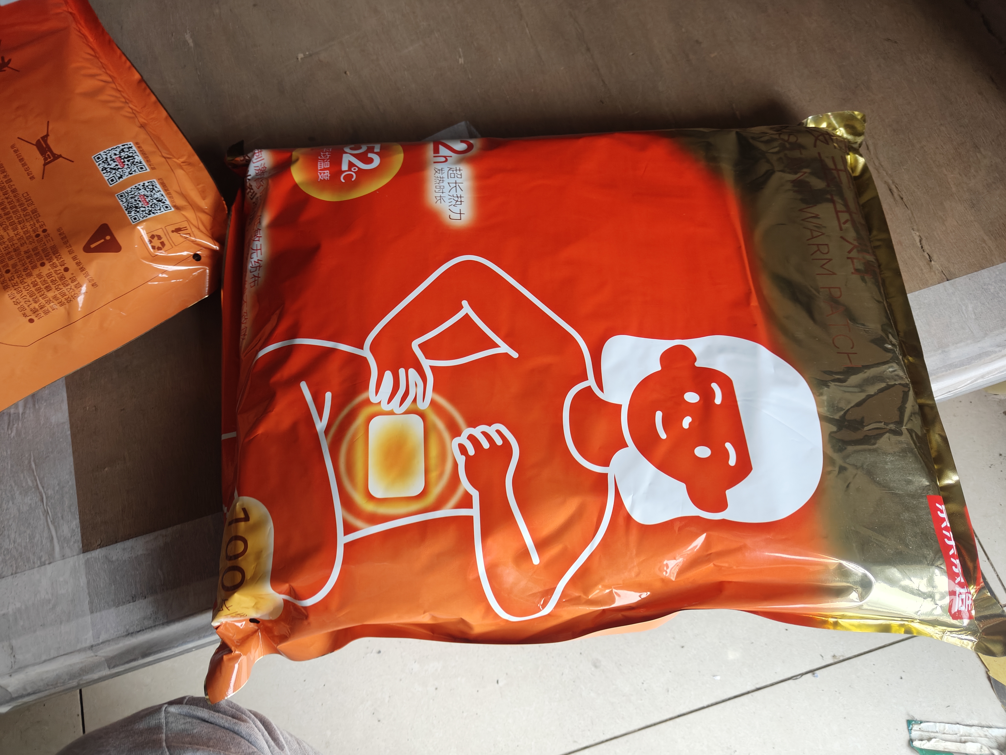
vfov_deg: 56.8
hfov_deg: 71.6
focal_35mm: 24
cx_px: 503
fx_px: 697
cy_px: 378
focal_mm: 5.59
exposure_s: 1/67
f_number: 1.8
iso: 100
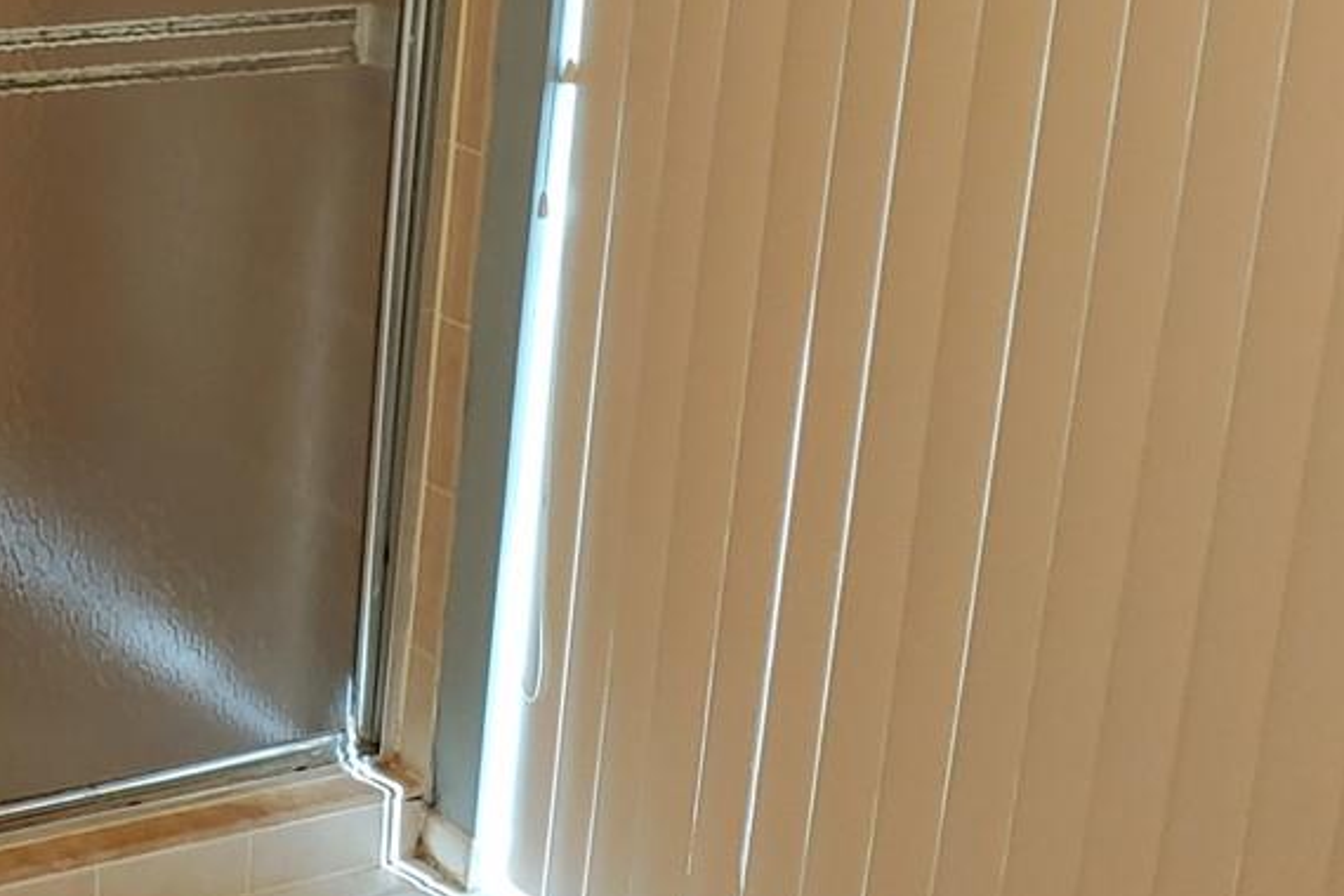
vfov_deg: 18.5
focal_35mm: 73
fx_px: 2725
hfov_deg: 26.4
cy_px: 196
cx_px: 28
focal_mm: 4.23
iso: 300
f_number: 1.5
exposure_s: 1/120
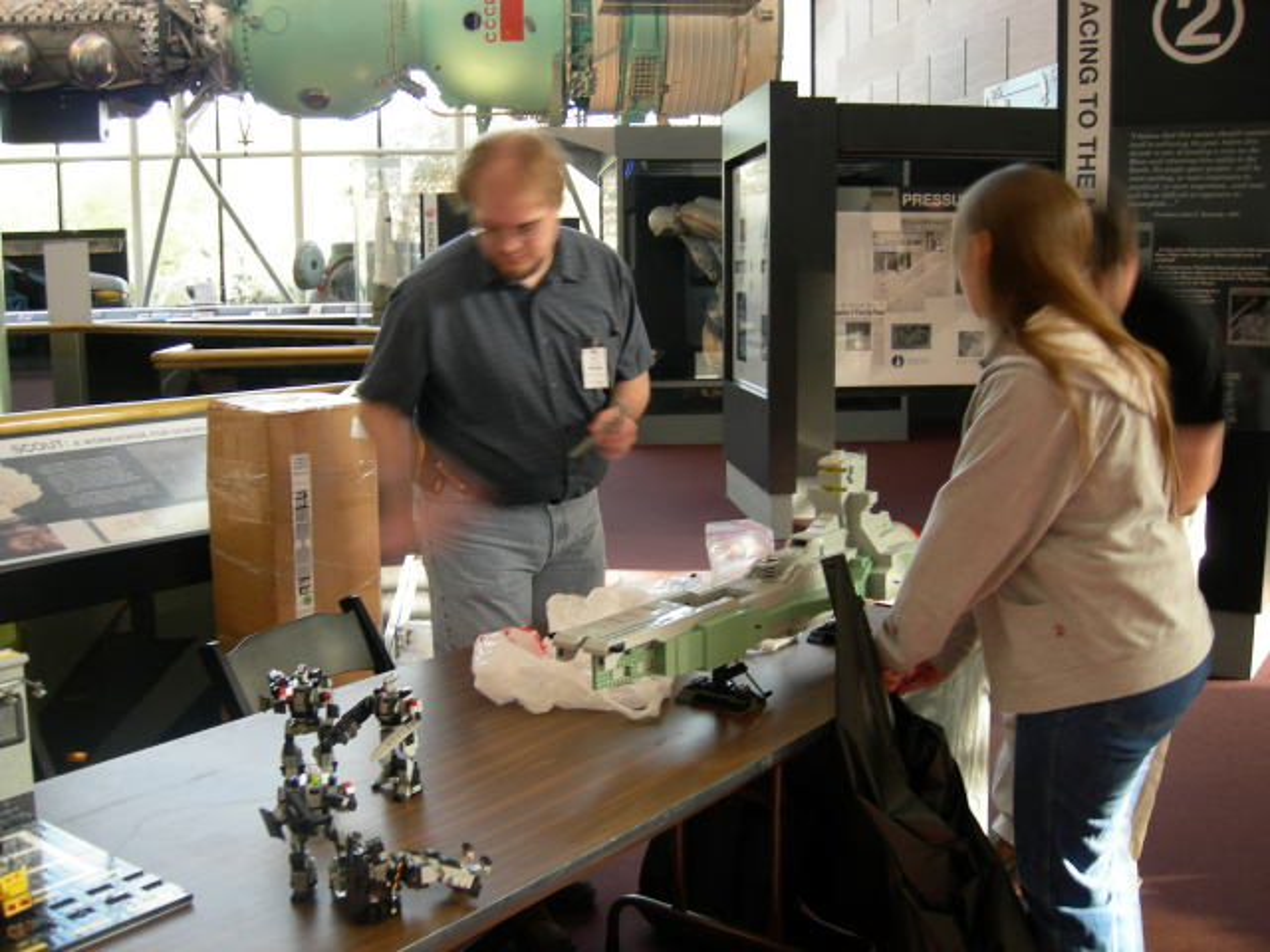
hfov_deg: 51.4
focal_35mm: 36
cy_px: 476
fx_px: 1321
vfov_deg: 39.7
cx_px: 635
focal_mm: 7.5
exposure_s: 1/7.4
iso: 64
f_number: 2.7
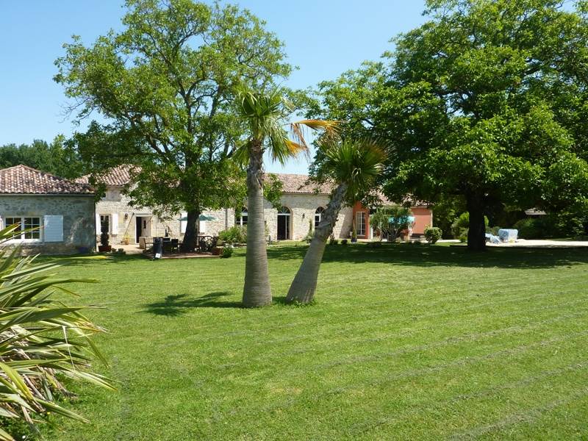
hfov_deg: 69.4
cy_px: 220
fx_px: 425
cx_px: 294
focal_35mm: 25
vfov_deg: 54.9
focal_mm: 4.1
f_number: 4
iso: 80
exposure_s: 1/400
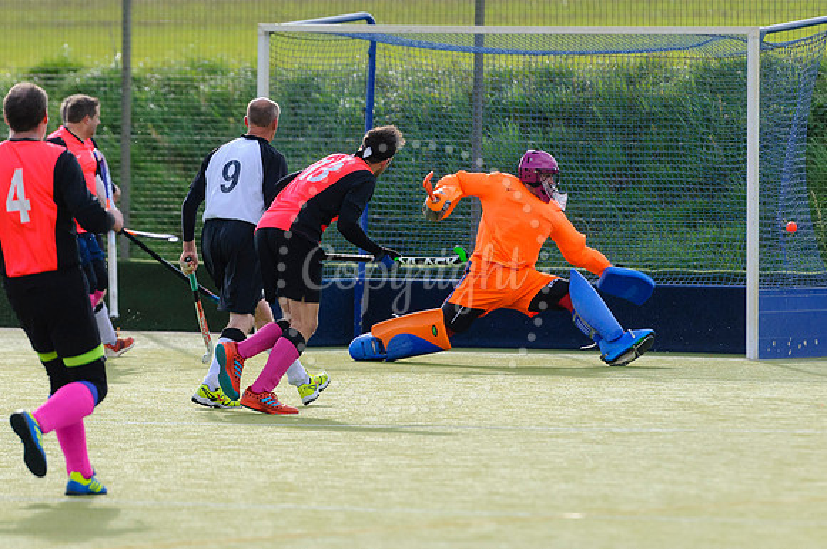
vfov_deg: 3.3
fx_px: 9584
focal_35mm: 418
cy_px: 275
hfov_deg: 4.9
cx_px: 302
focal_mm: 200
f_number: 3.2
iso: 400
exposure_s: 1/2500
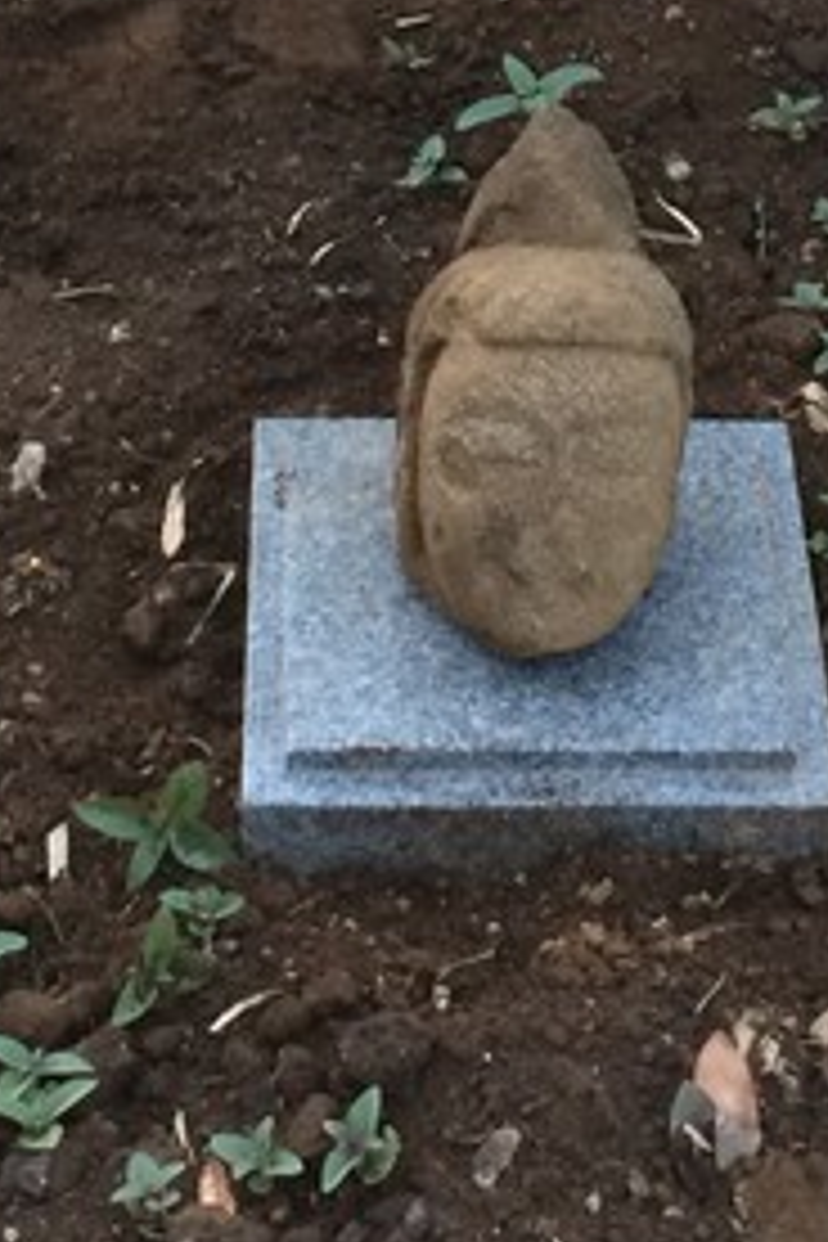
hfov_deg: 12.2
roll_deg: +0.6
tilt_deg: -35.4
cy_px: -144
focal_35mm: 112
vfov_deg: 17.6
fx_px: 3864
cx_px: 436
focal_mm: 4.15
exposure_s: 1/30
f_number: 2.2
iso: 125
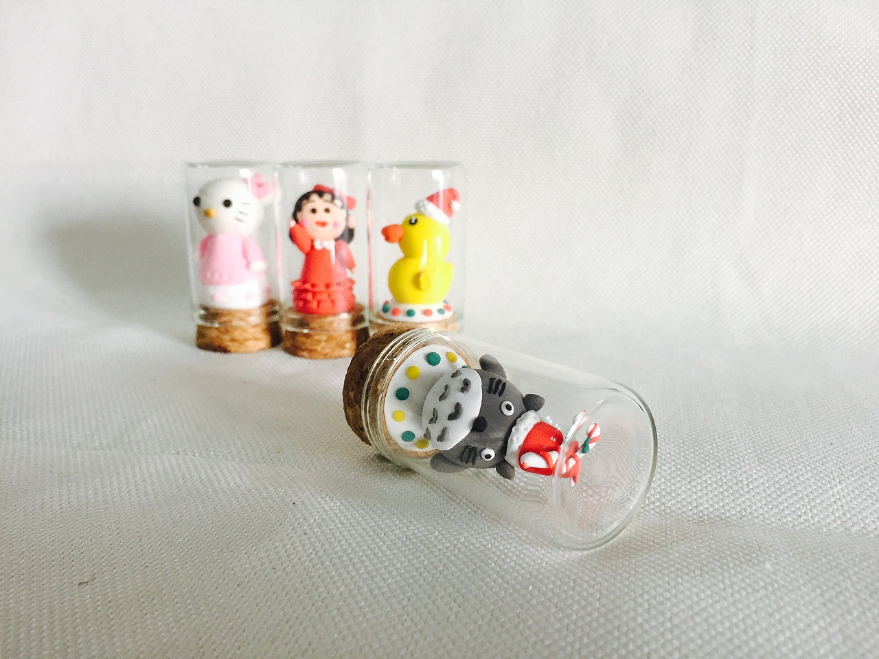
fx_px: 736
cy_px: 330
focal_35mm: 29
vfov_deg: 48.2
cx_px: 440
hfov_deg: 61.7
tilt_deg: -15.2
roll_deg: -1.8
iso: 160
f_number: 2.2
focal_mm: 4.15
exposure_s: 1/33
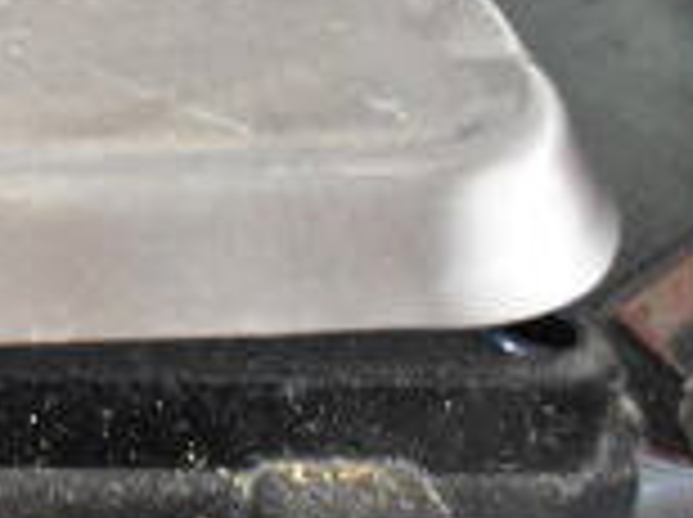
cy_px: -16
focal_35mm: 103
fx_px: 2059
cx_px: -540
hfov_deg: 16.2
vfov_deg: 14.1
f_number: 3.5
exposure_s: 1/30
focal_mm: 18
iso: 3200
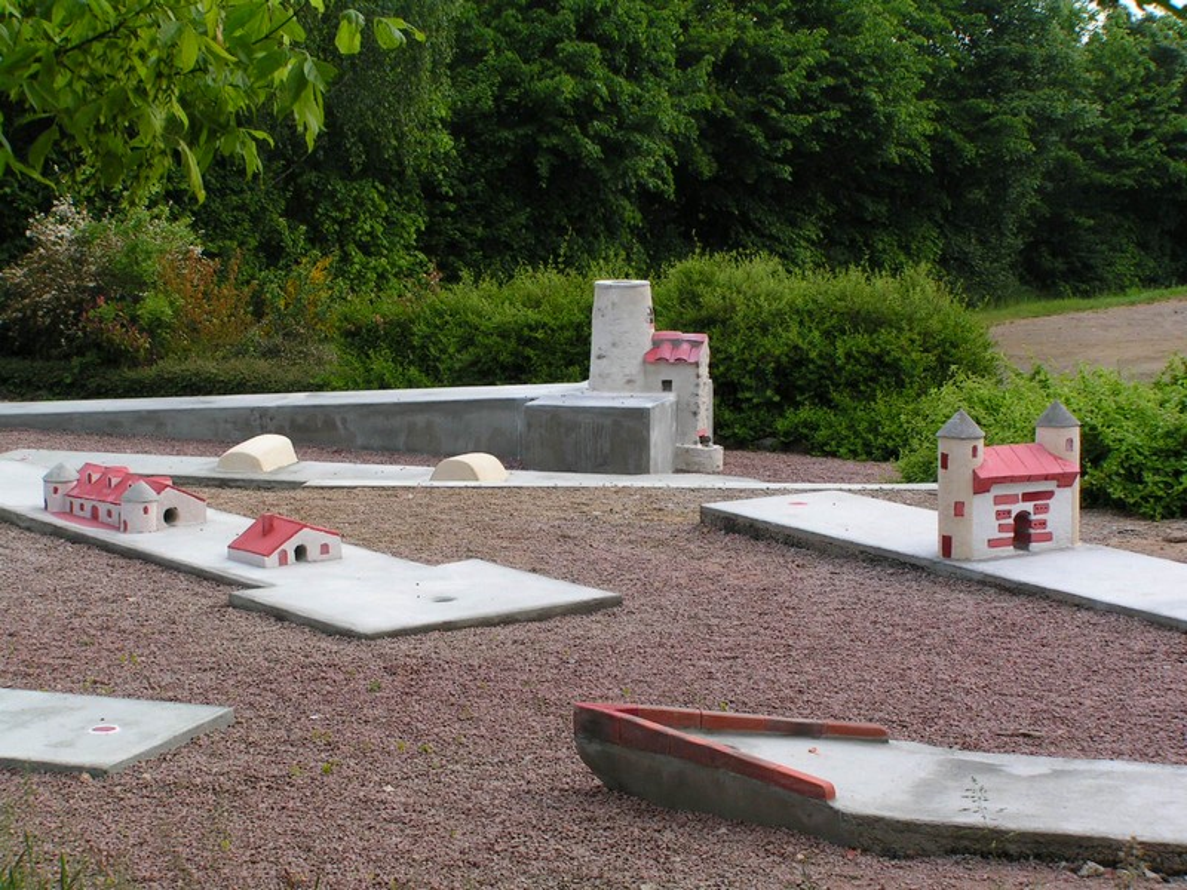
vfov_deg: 18.4
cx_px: 594
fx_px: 2743
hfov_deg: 24.4
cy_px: 445
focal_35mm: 80
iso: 50
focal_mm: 13.4
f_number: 5.6
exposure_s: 1/100
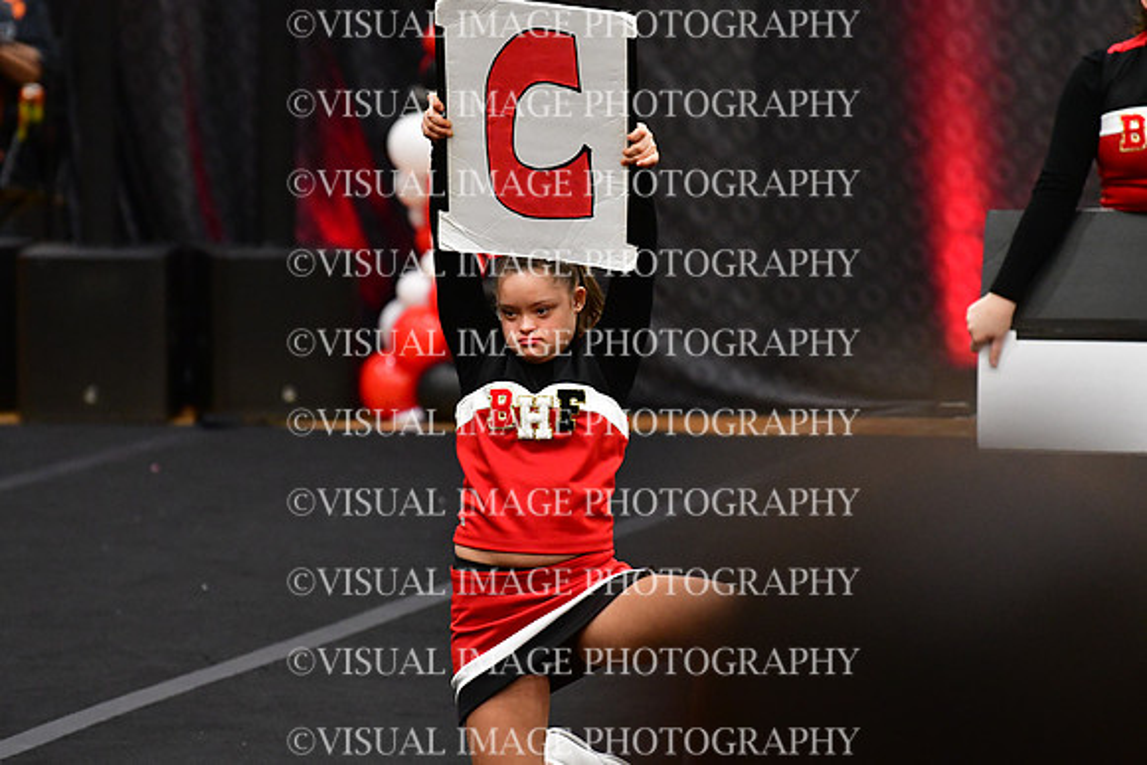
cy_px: 382
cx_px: 574
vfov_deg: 4.6
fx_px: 9560
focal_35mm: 300
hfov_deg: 6.9
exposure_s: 1/500
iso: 5000
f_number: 3.5
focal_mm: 200
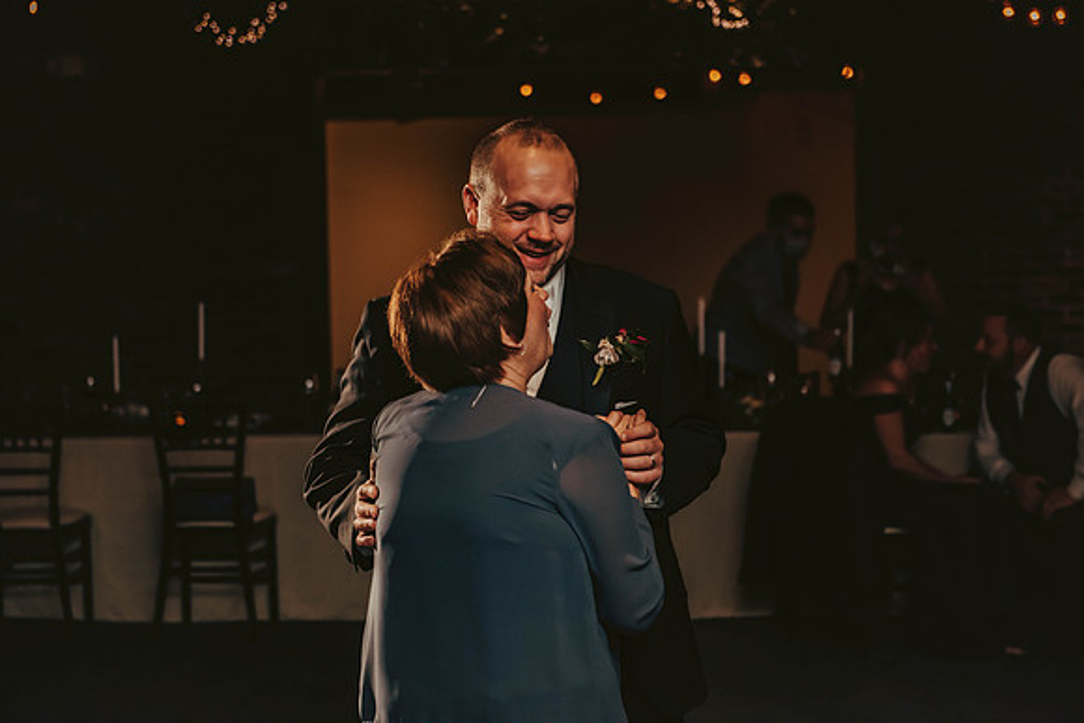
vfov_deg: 19.5
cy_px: 362
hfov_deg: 28.8
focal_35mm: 70
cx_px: 542
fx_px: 2108
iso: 2000
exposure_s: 1/200
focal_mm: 70
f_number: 3.2
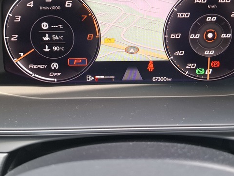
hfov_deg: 48.8
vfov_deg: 37.4
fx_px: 257
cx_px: 133
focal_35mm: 38
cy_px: 64
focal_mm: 5.54
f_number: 1.8
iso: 125
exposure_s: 1/100
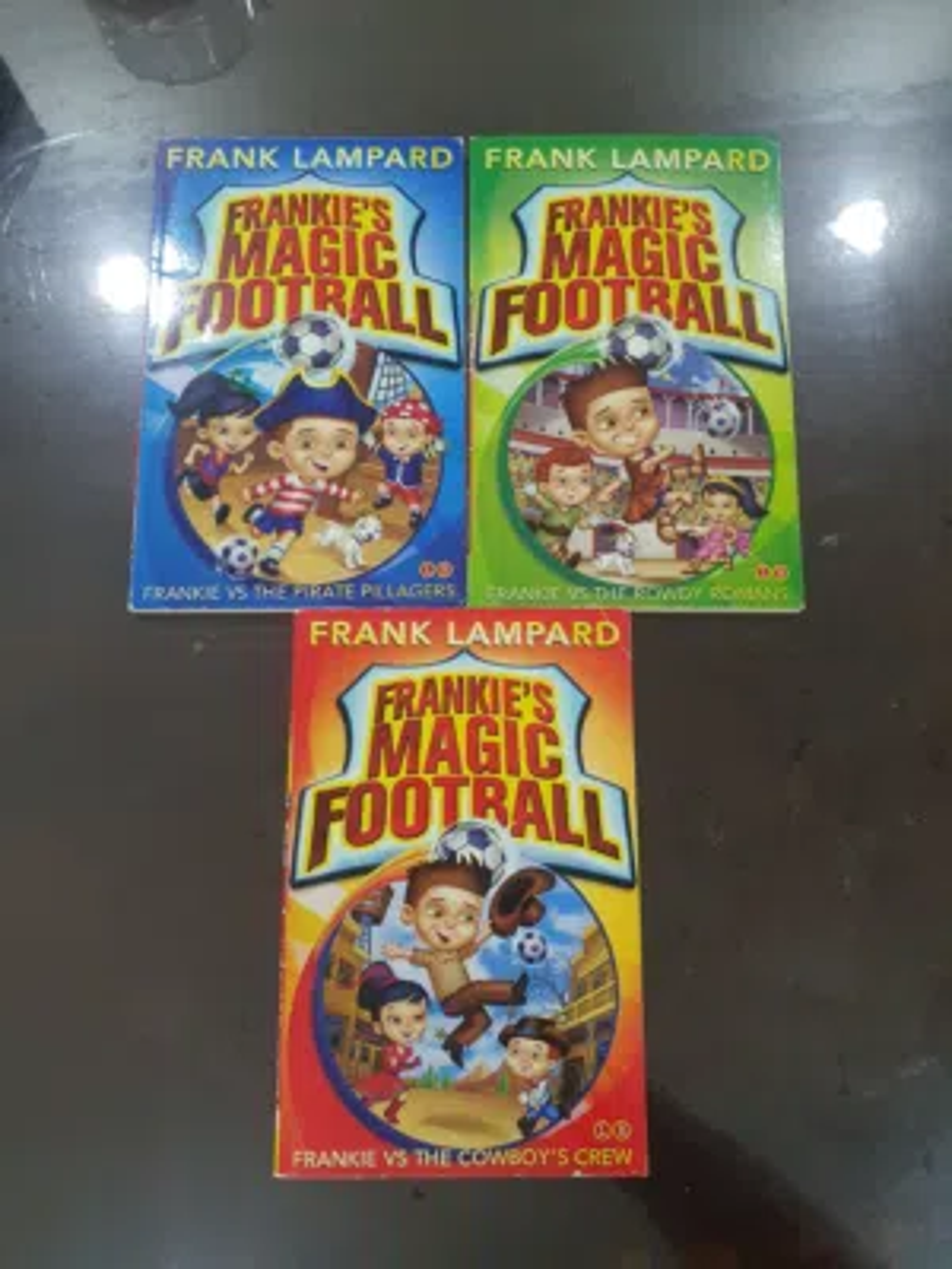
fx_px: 953
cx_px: 476
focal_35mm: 26
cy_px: 634
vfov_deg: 67.3
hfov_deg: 53.1
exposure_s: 1/50
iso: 320
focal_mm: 4.32
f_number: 2.4
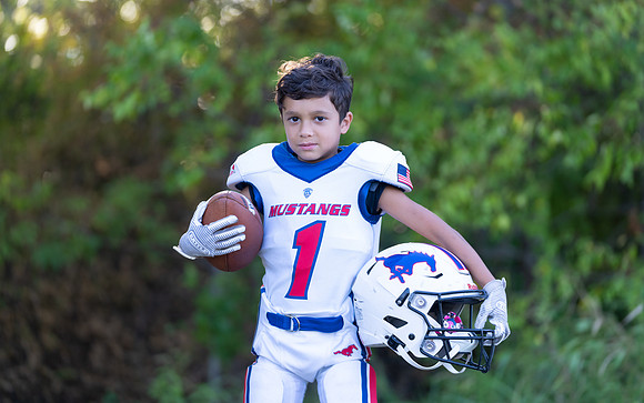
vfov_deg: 9.3
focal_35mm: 142
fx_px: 2488
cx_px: 310
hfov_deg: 14.8
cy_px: 180
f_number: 2.8
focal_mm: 134
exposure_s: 1/320
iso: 250
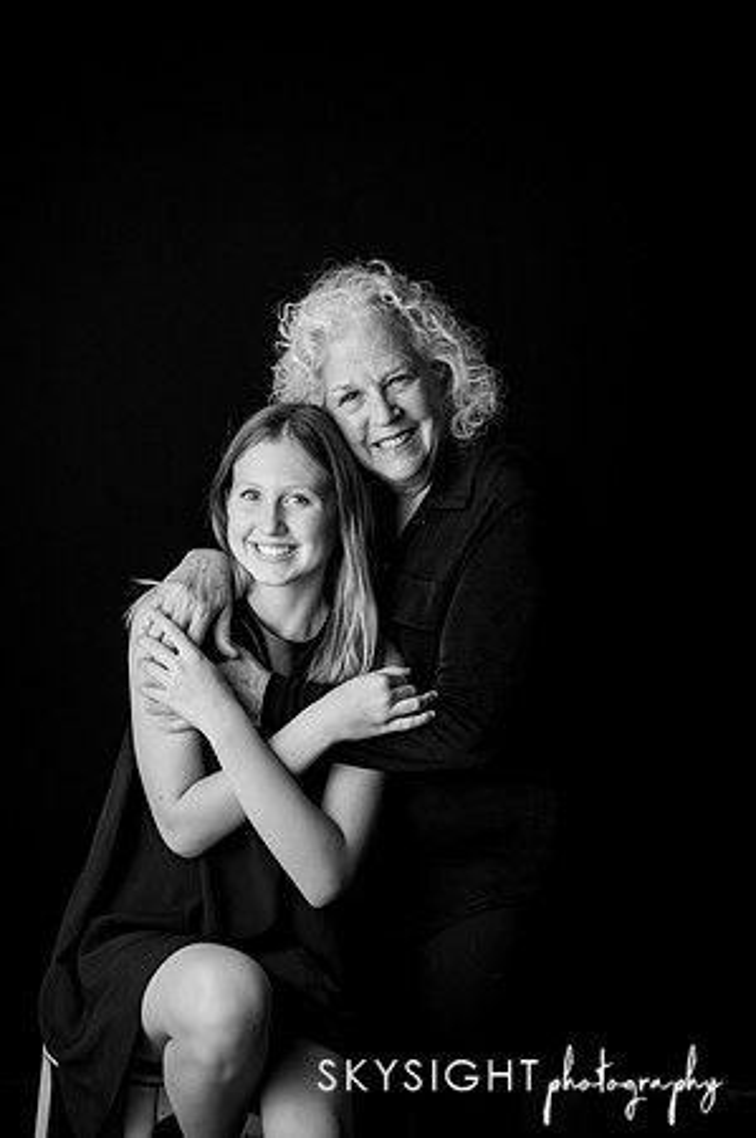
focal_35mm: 55
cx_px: 378
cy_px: 569
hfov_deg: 24.6
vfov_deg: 36.3
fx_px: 1736
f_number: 3.5
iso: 2000
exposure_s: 1/640
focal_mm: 55
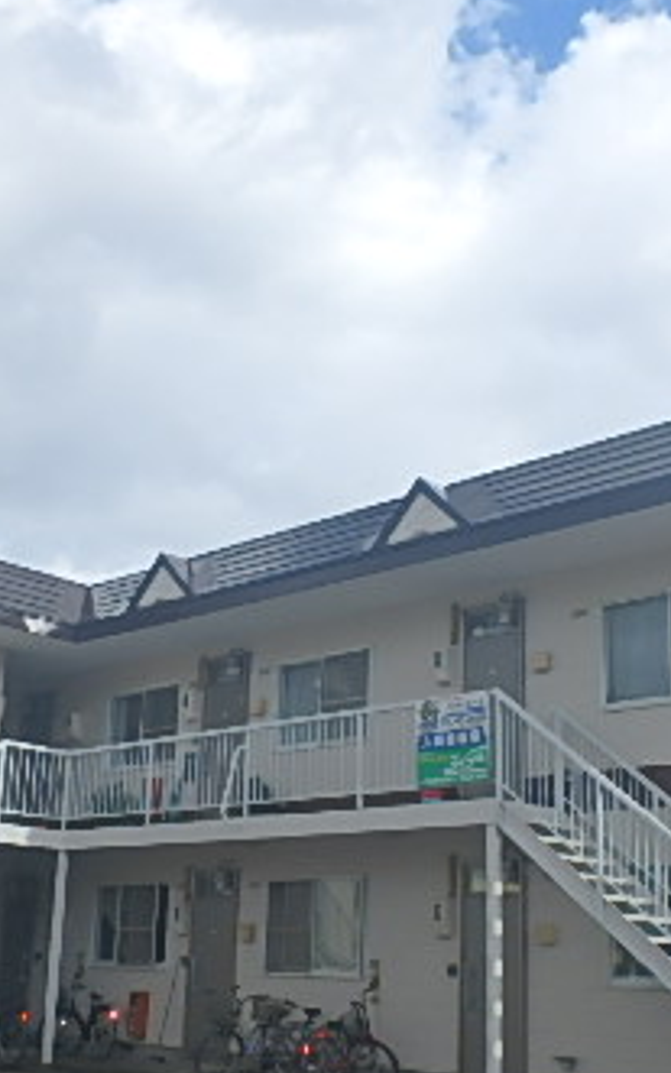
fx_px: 1258
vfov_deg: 45.8
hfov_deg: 29.9
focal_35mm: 43
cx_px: 347
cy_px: 674
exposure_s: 1/1000
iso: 125
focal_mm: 3.7
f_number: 3.5
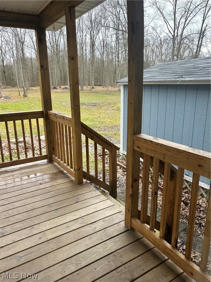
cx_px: 106
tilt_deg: -14.4
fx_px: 211
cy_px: 141
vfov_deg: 67.3
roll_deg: +2.7
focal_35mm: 26
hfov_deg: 53.1
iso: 50
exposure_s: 1/121
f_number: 1.5
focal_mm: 5.7
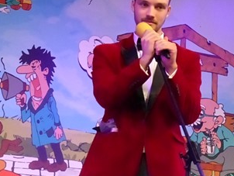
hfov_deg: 9.8
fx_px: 1360
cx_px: 185
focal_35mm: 201
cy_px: 114
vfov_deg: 7.4
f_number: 4
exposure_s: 1/200
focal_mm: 17.8
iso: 1600
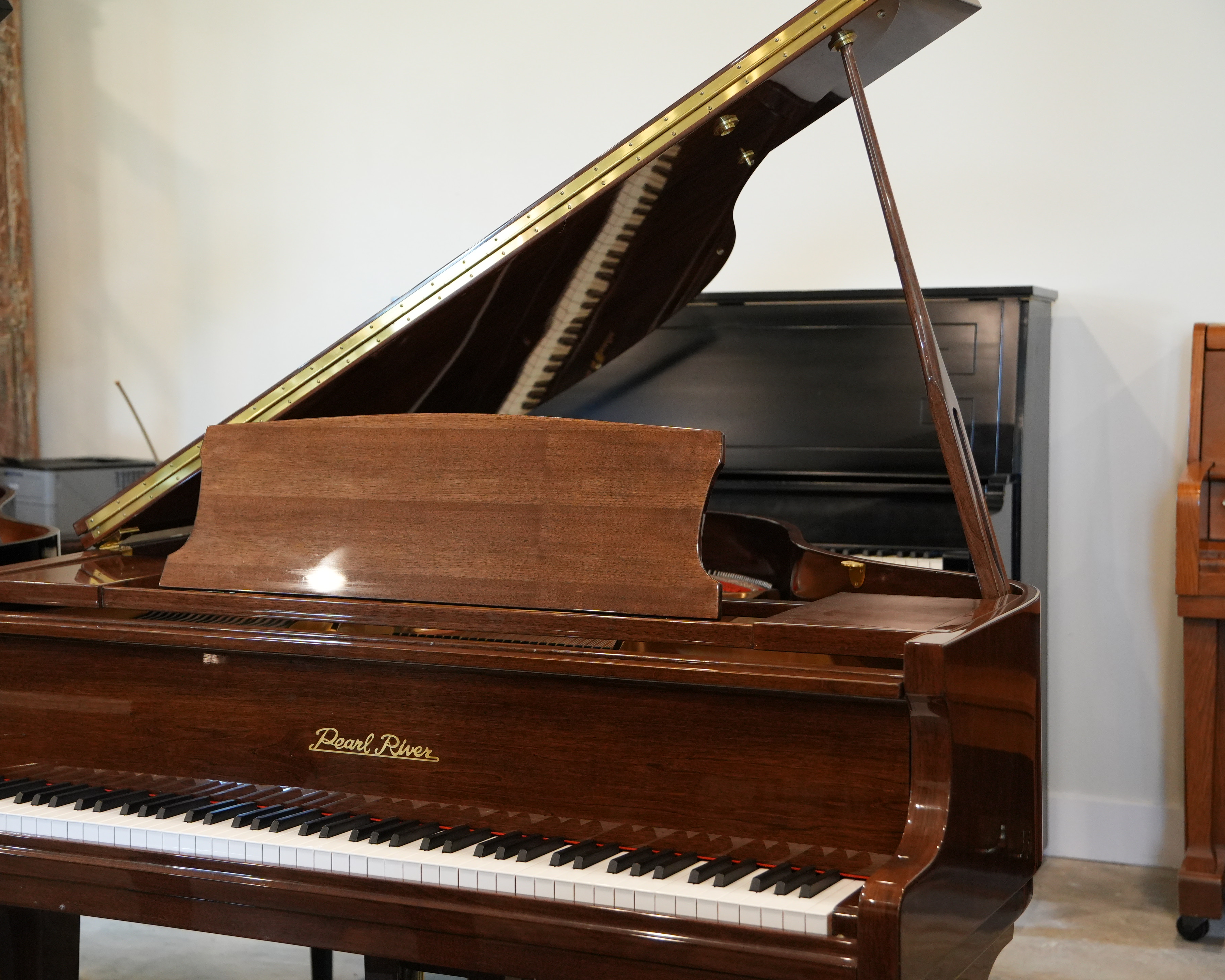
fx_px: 2051
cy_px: 486
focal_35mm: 57
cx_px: 514
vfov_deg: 26.9
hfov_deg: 33.2
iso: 2000
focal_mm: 33
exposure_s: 1/160
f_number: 2.8
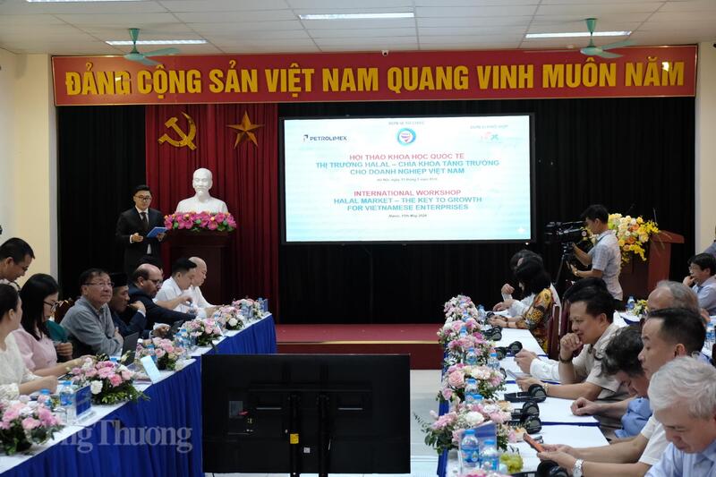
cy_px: 238
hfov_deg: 35.6
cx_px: 358
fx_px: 1113
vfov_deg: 24.2
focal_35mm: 56
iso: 3200
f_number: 5
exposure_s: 1/125
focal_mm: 37.4
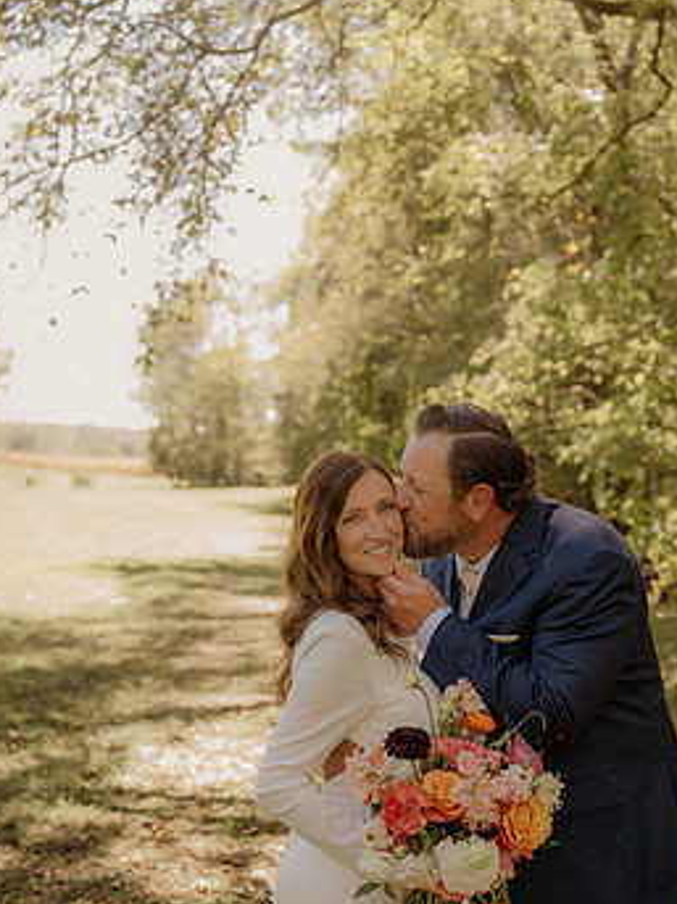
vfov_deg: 36.0
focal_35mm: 53
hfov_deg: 27.5
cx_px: 379
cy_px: 556
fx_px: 1383
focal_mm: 42
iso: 400
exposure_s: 1/320
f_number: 3.5
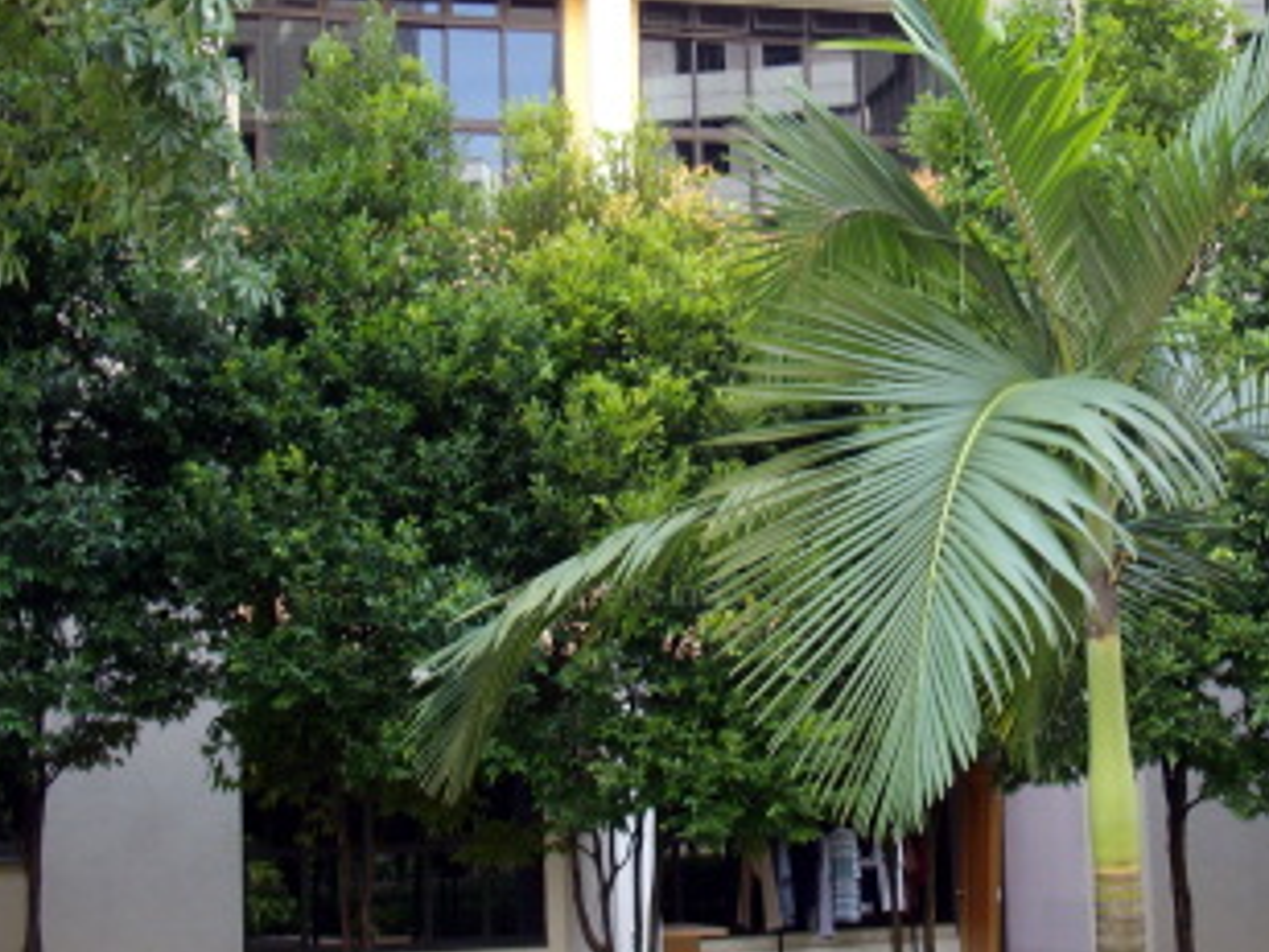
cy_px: 185
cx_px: 791
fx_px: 2420
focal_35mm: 66
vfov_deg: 22.0
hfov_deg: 29.3
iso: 93
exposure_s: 1/125
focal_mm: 6.2
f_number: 2.8
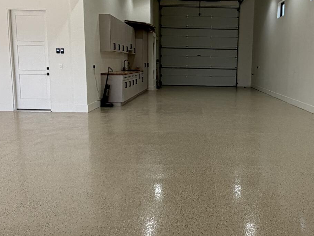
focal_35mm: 46
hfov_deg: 40.7
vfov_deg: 31.4
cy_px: 147
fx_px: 417
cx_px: 208
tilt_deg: -10.6
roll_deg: -1.3
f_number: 2.2
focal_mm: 2.22
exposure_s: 1/502
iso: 64
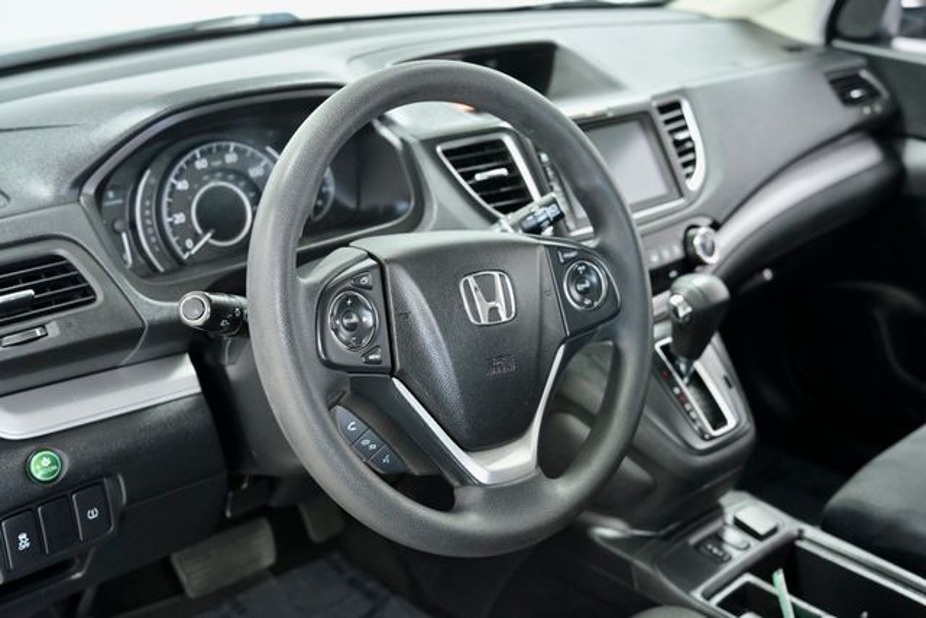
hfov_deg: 48.4
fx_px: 1029
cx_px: 463
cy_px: 309
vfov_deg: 33.4
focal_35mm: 40
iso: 2000
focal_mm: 40
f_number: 4
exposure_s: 1/125
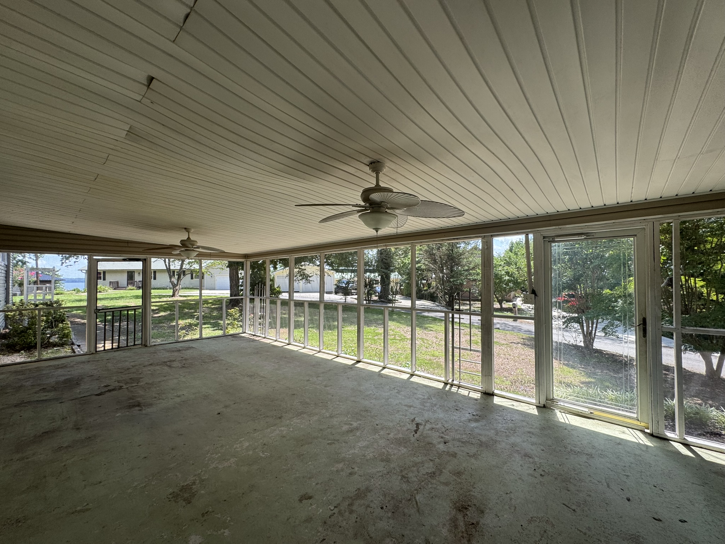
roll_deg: +0.5
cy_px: 272
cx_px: 362
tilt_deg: +2.0
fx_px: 293
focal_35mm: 14
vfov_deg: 85.7
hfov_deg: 102.1
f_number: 2.2
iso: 40
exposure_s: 1/279
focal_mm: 2.22
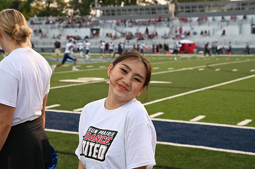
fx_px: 496
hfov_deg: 28.9
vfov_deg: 19.4
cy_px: 84
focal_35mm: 70
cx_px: 128
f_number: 6.3
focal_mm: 70
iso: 800
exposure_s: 1/125
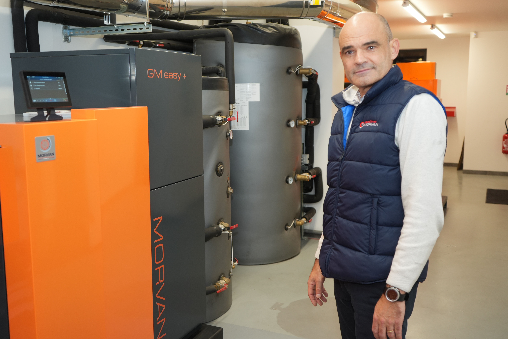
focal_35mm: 36
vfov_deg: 36.9
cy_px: 170
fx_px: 508
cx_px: 254
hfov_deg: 53.1
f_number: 4
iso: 800
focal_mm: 36
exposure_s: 1/125
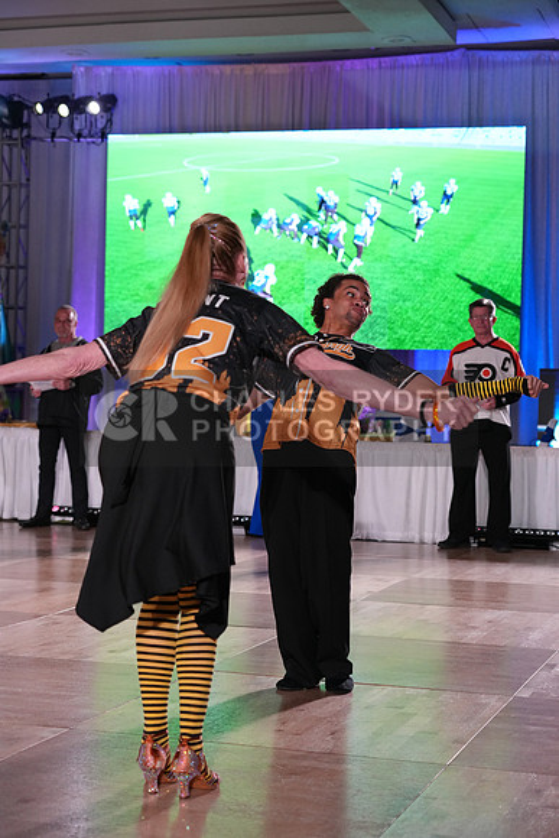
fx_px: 1513
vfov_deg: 31.0
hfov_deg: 20.9
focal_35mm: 65
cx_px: 280
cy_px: 419
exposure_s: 1/500
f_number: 4
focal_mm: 65
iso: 2500
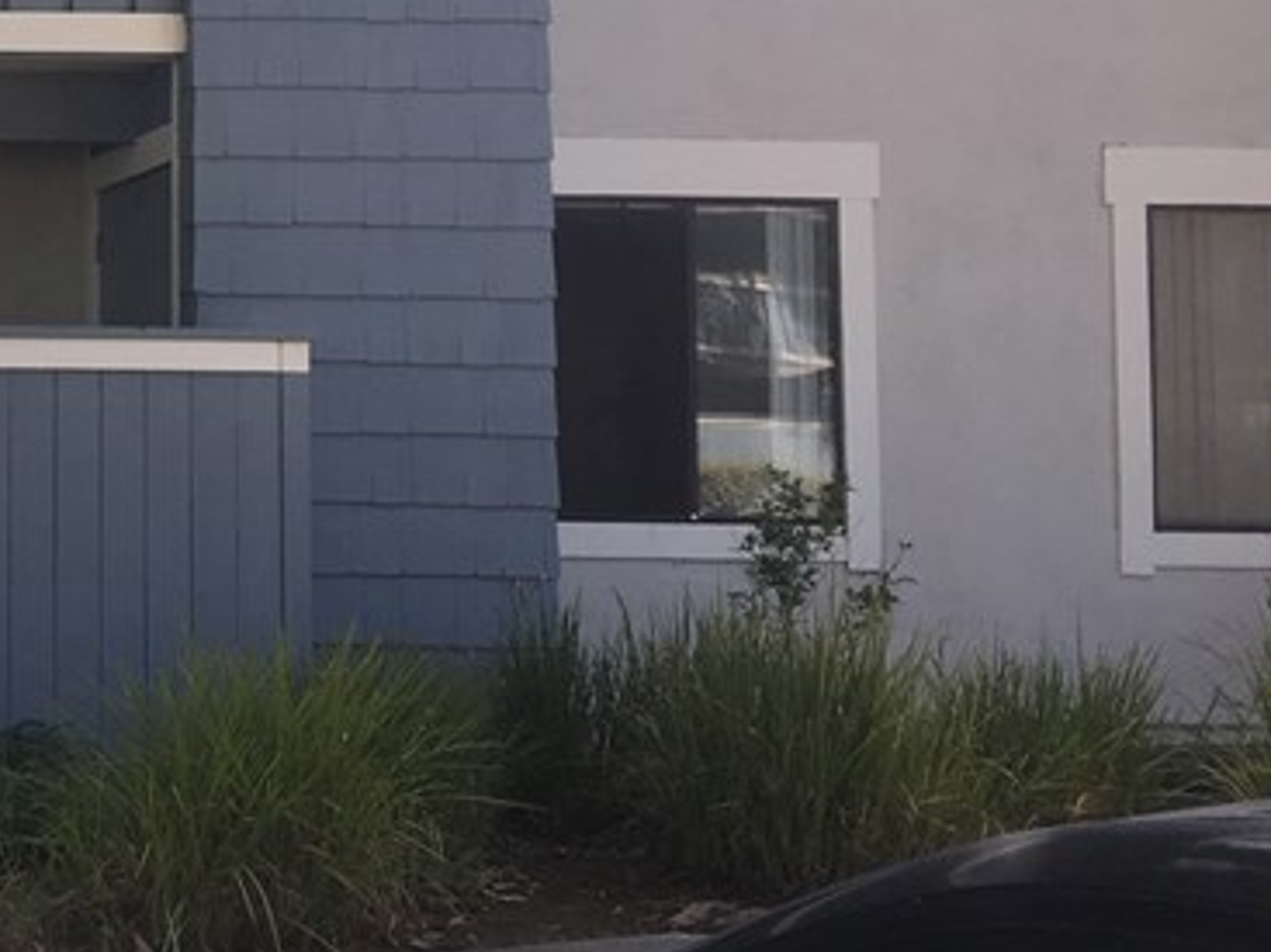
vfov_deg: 18.0
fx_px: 2973
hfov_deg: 21.4
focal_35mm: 81
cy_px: 197
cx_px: -464
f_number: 2.2
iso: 25
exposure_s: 1/306
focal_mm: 4.15
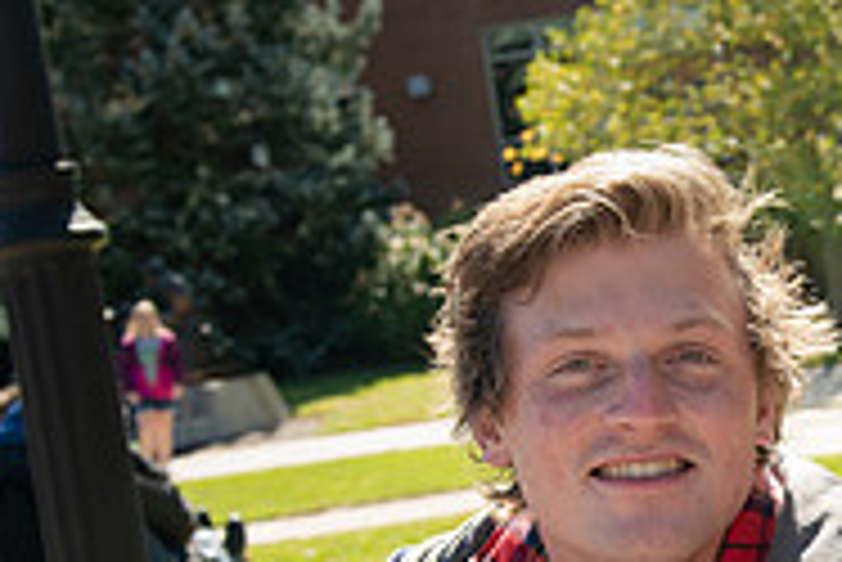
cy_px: 546
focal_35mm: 118
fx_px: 2762
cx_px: 968
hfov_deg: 16.7
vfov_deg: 11.5
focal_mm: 38
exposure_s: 1/250
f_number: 6.3
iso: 250
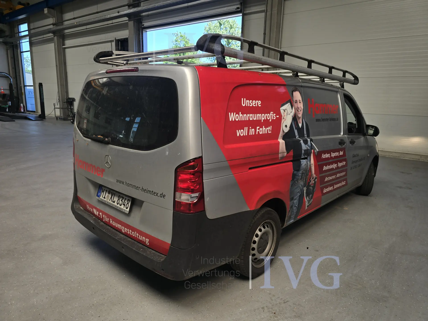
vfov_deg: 58.9
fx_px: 284
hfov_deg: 73.9
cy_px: 160
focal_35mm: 23
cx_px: 214
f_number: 1.7
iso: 32
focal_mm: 6.3
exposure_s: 1/180
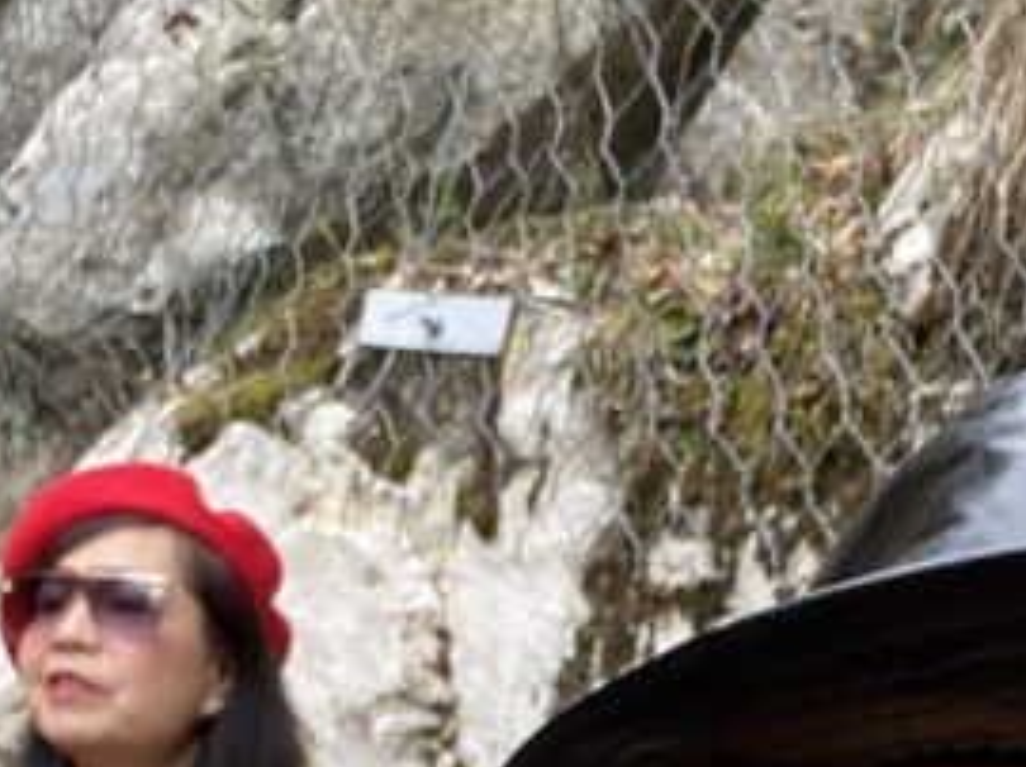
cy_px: 1139
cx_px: 665
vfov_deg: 15.3
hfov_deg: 22.0
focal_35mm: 89
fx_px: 2636
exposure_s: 1/122
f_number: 2.2
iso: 64
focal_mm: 2.71
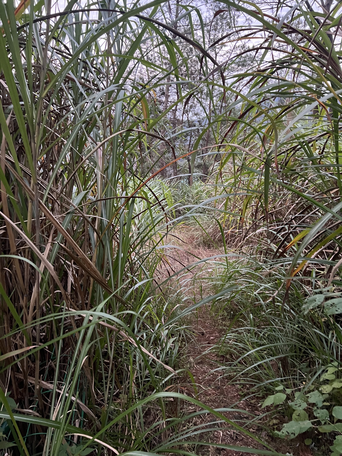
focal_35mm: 26
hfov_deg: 53.1
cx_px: 171
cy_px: 228
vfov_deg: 67.3
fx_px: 343
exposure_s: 1/40
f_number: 1.5
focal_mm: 5.7
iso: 500
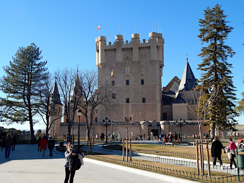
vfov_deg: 37.7
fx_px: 268
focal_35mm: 38
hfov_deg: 49.0
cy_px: 92
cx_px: 122
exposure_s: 1/800
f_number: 3.4
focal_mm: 6.8
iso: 125
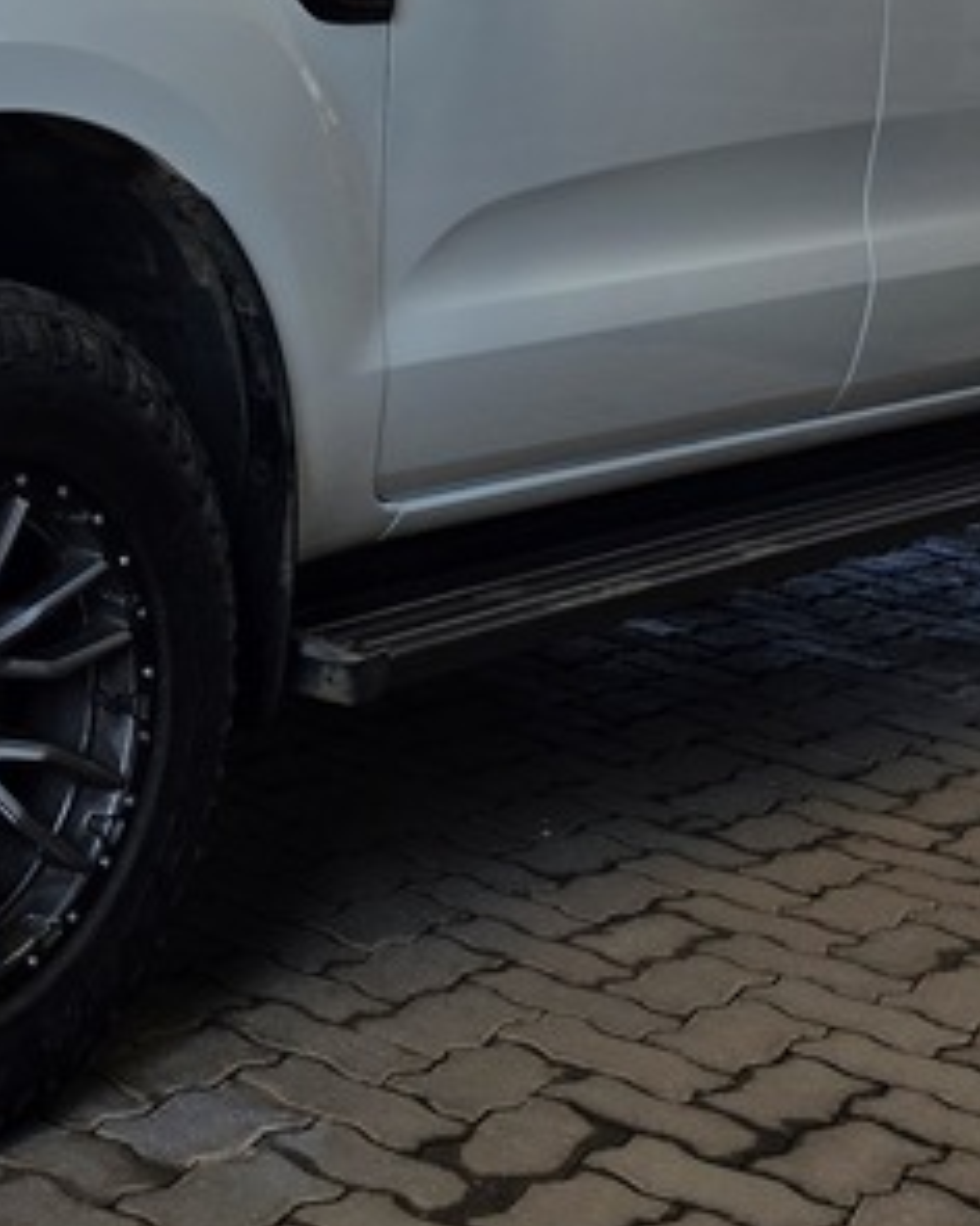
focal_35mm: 78
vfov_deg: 23.7
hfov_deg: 18.7
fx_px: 2828
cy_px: 108
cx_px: -166
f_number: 1.7
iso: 80
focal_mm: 6.25
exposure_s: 1/1563
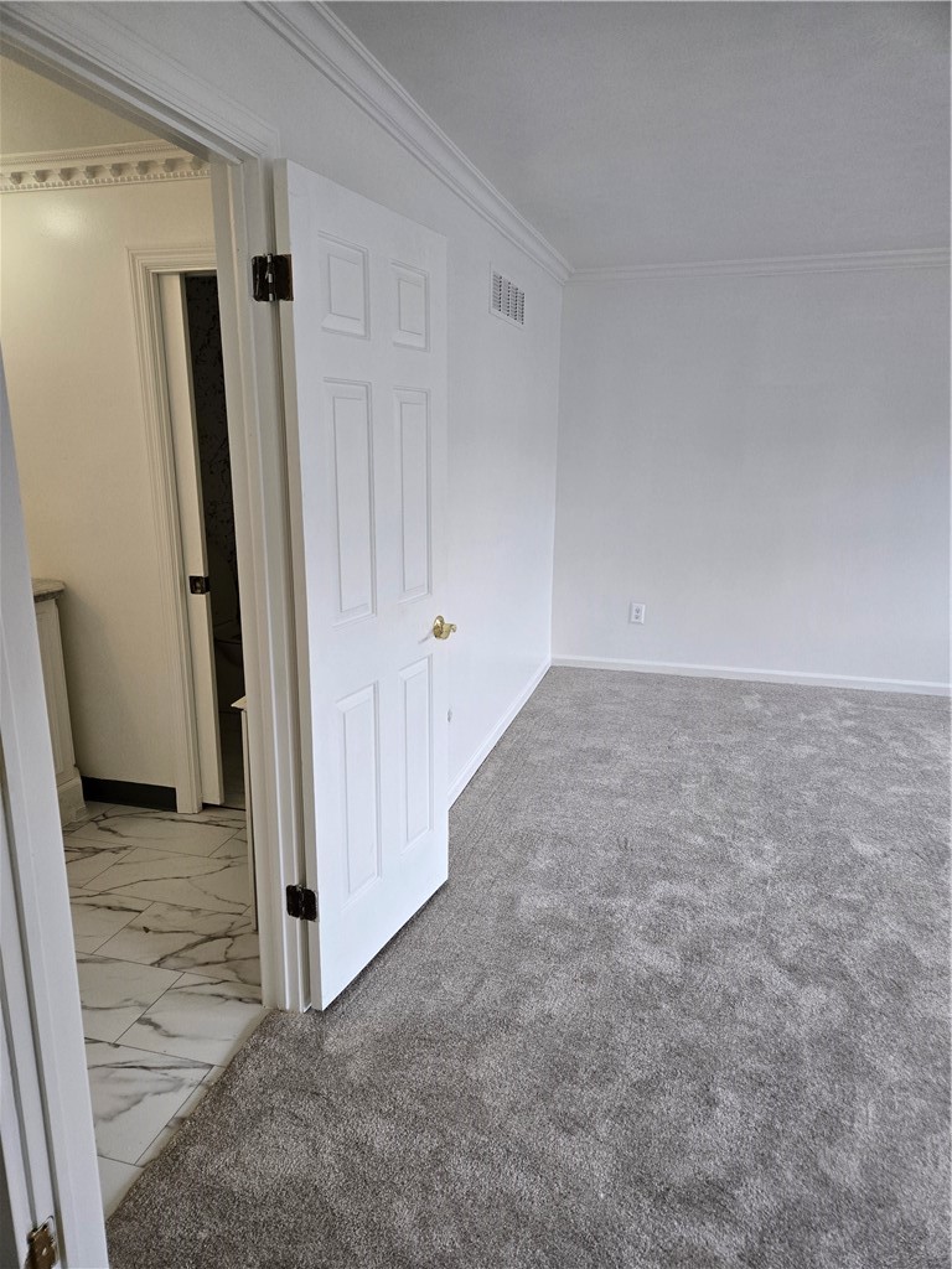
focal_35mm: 23
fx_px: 843
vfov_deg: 73.9
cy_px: 634
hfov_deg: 58.9
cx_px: 476
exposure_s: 1/120
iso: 160
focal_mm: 5.4
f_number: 1.8
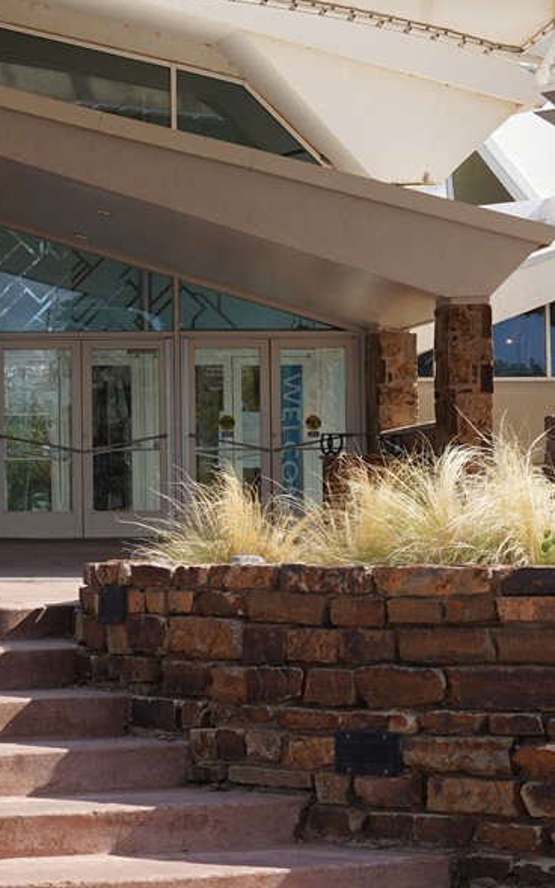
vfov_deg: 15.5
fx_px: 3268
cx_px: -179
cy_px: 314
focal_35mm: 135
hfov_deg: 9.5
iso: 100
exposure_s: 1/100
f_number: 11
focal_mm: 39
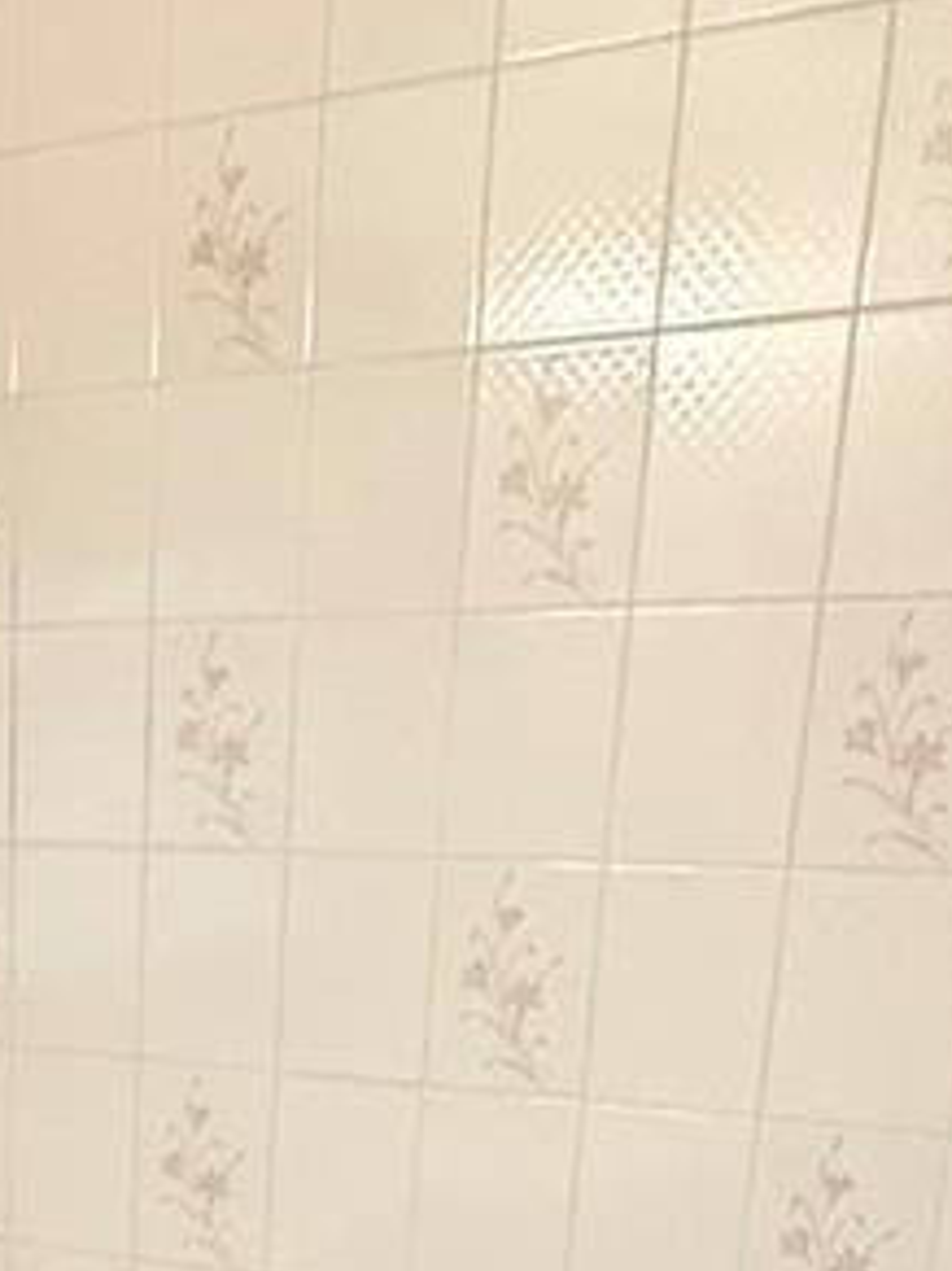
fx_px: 2715
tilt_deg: -24.3
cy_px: 1703
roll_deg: +5.2
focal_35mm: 74
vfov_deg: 23.0
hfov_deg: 17.6
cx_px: -520
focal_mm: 2.22
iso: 250
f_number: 2.2
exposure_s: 1/120
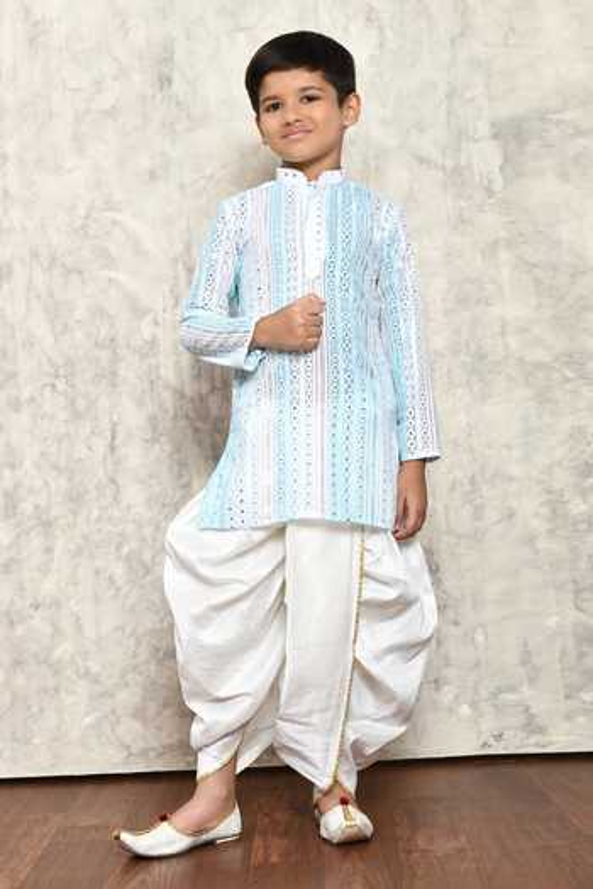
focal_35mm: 50
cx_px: 296
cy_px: 444
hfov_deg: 27.0
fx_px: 1235
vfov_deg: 39.6
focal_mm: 50
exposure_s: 1/160
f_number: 8
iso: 800
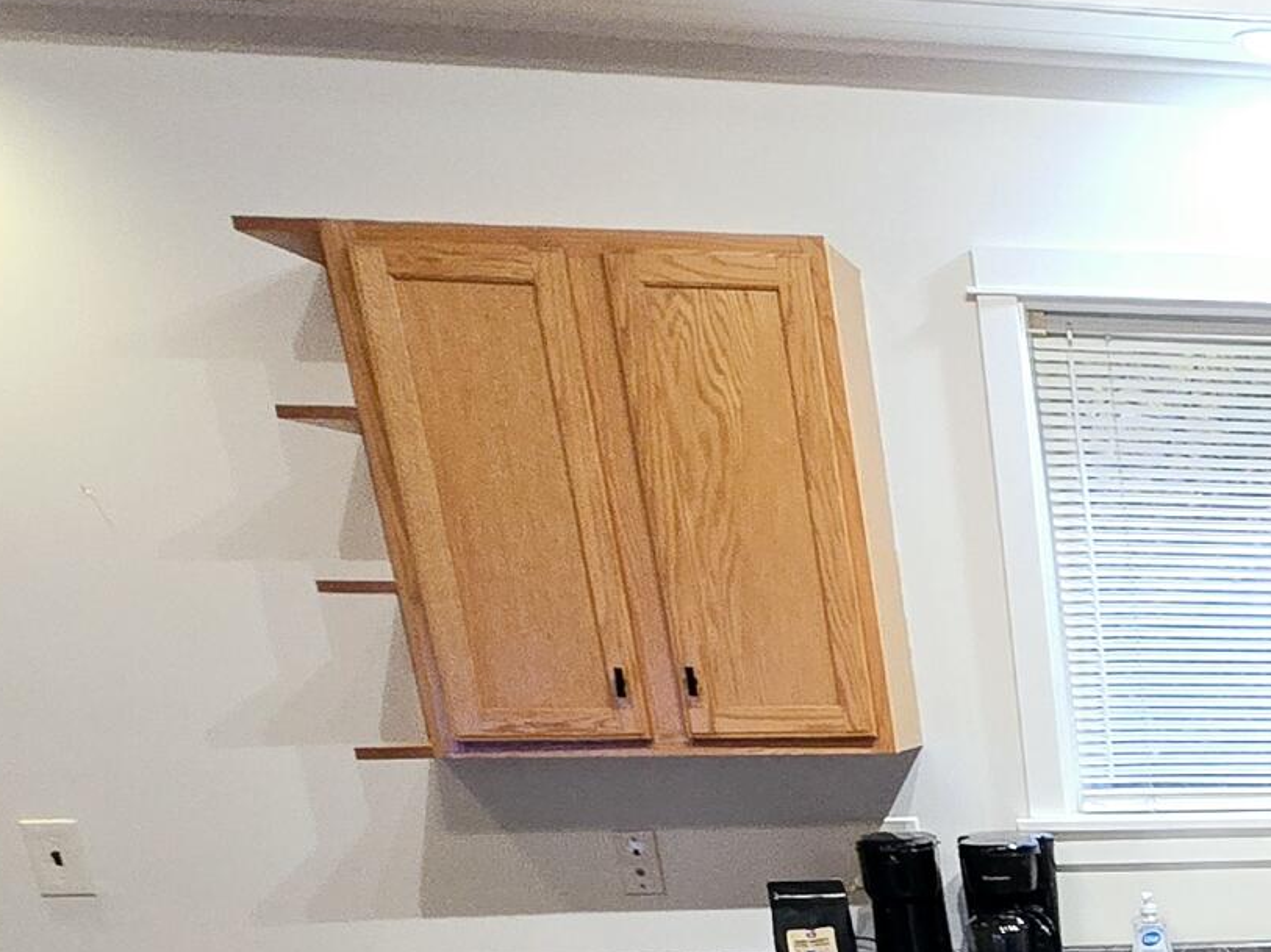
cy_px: 1341
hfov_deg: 30.7
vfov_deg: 24.8
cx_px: 1673
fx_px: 1762
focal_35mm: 48
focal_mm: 2.2
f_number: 2.2
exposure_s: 1/60
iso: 320
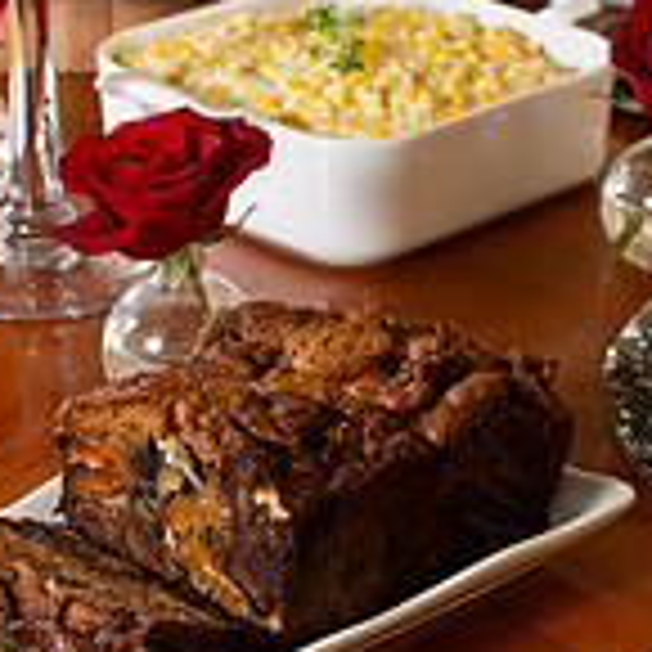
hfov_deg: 13.2
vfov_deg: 13.2
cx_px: 247
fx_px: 2813
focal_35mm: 132
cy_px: 288
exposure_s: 1/100
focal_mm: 50
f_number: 5
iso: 320
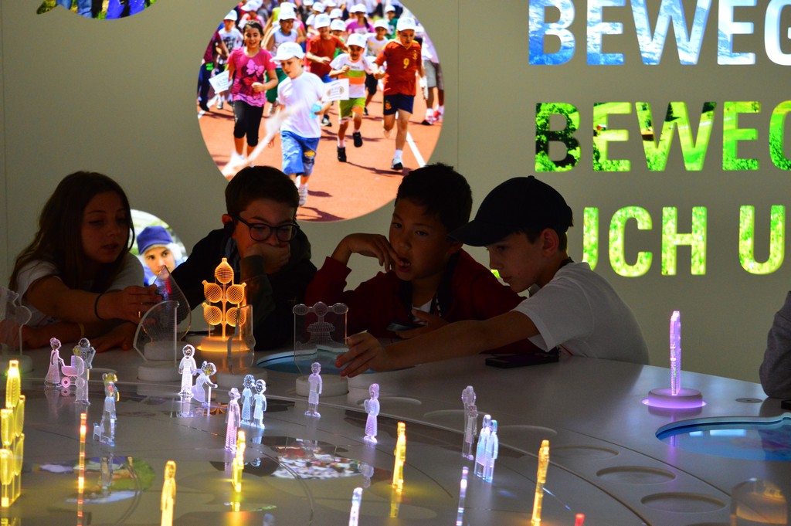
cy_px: 263
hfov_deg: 24.6
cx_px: 396
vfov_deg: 16.5
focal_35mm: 82
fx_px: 1811
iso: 1600
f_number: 5.6
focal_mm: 55
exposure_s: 1/125
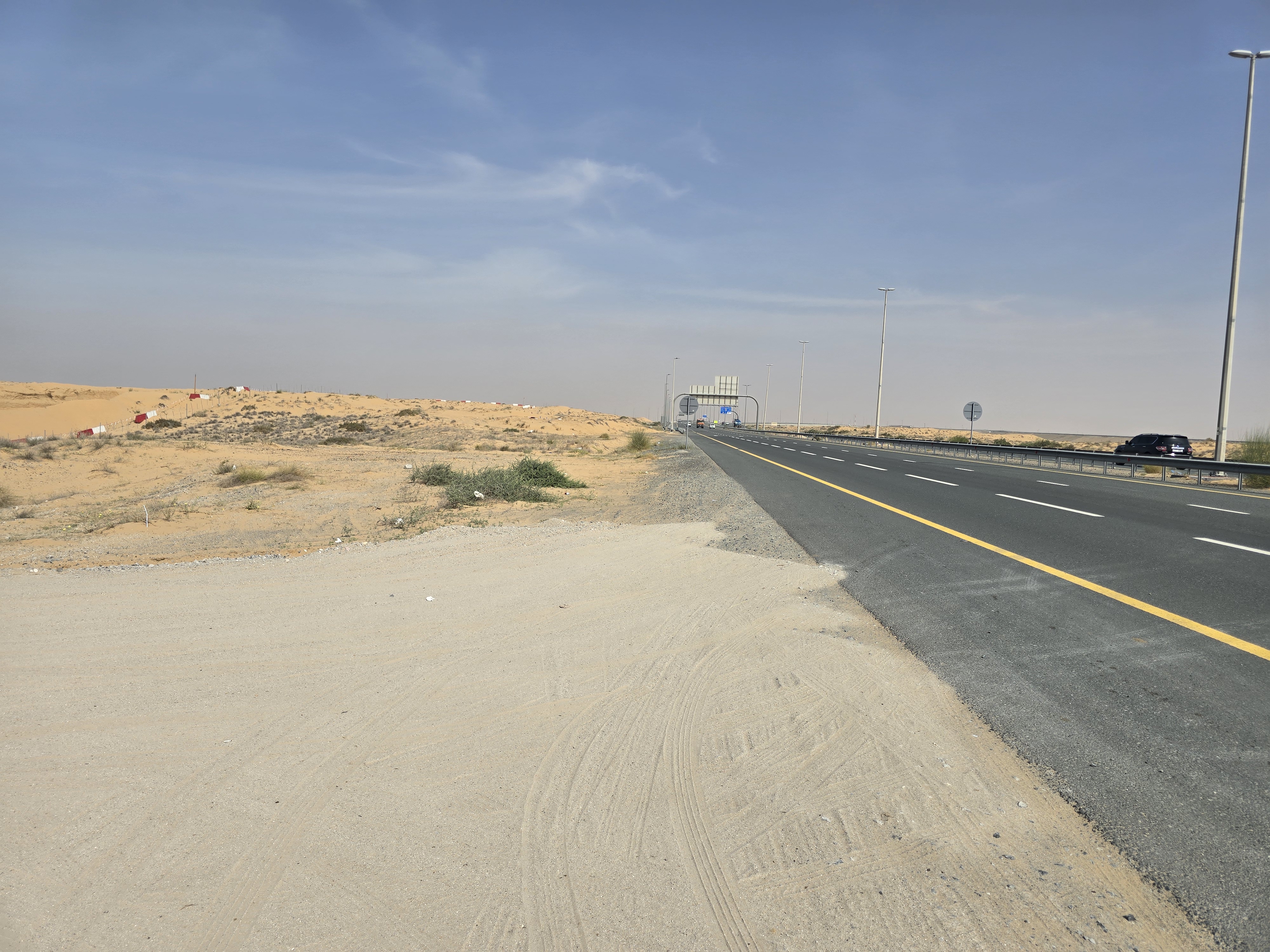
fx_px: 844
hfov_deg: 73.9
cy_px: 476
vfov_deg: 58.9
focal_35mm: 23
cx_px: 635
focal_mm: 6.3
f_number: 1.7
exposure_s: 1/1785
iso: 12
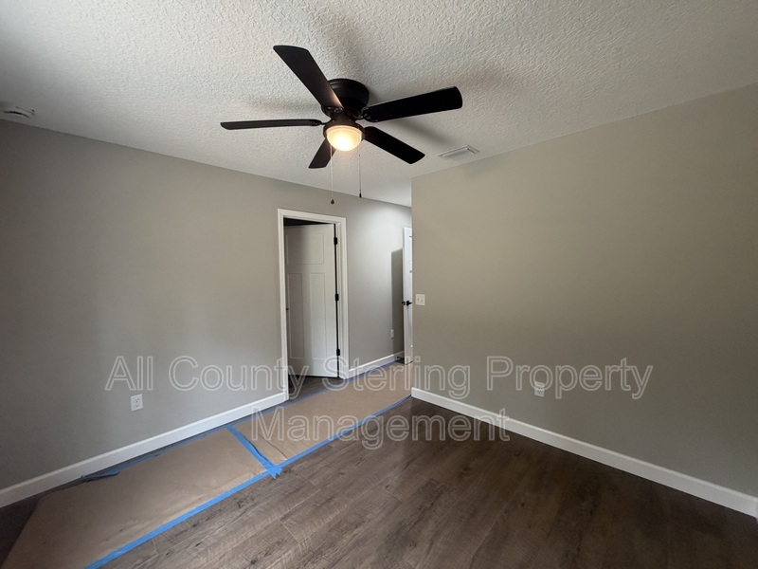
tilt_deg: -3.5
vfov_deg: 85.7
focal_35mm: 14
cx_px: 379
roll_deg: +1.0
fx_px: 307
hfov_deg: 102.1
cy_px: 284
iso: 250
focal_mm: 2.22
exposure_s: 1/60
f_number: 2.2
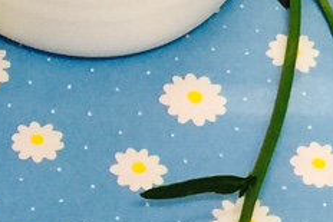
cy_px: -212
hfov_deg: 9.6
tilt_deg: -45.8
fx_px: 1962
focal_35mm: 212
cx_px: -44
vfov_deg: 6.3
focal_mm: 4.15
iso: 32
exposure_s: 1/40
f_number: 2.2
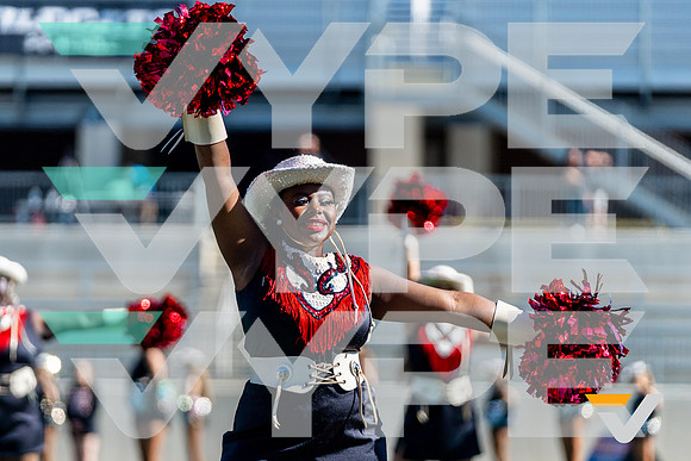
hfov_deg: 7.9
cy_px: 301
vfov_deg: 5.3
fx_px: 5011
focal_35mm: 261
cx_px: 323
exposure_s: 1/2500
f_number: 2.8
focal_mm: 174
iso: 400
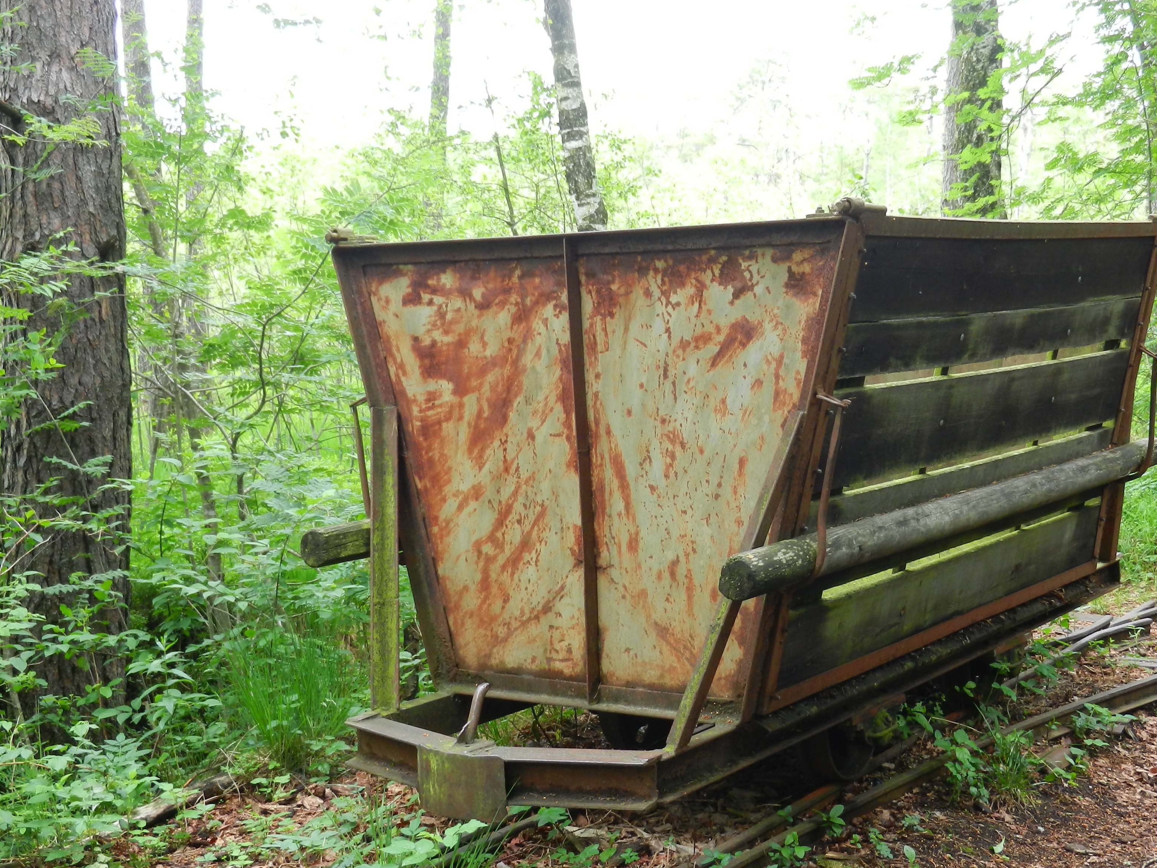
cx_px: 714
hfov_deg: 38.7
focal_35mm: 49
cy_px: 462
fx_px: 1638
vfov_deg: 29.7
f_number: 4
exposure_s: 1/50
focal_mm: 6.9
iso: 160
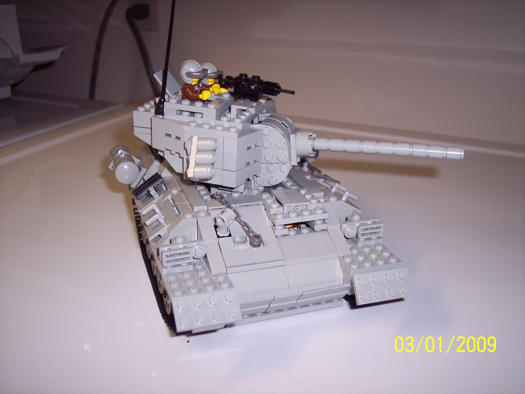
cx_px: 262
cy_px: 197
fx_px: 591
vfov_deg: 36.8
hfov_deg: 47.9
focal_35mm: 39
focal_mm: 8
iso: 100
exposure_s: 1/60
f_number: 2.8
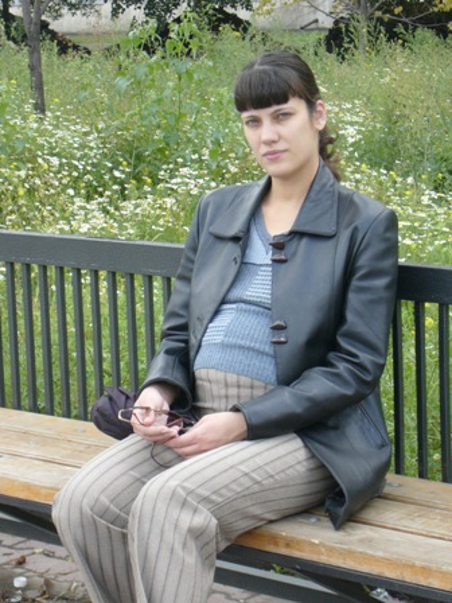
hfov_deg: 14.1
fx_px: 1828
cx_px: 226
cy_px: 302
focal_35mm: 105
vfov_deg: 18.7
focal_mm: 17.4
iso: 100
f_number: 4.9
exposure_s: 1/60
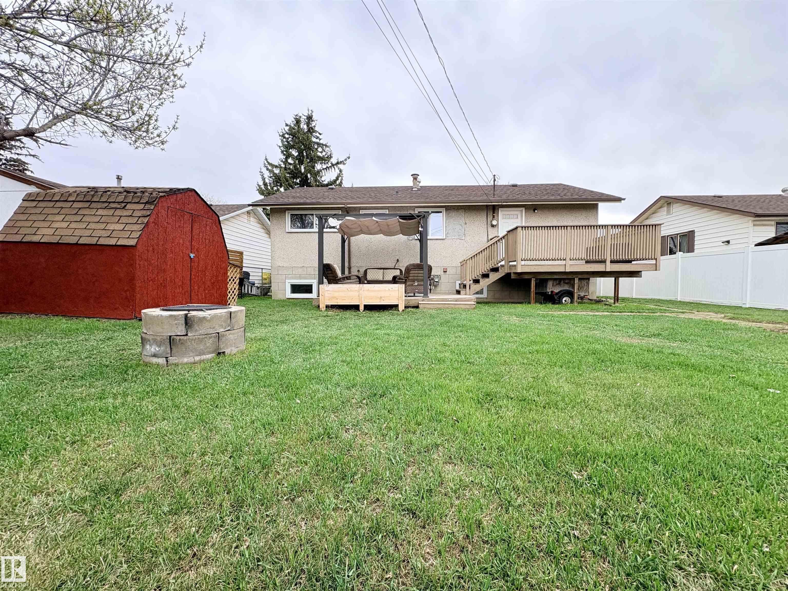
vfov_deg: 85.7
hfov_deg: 102.1
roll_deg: +0.8
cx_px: 394
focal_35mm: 14
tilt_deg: -1.4
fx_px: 319
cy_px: 296
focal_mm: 2.22
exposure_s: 1/240
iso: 64
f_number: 2.2
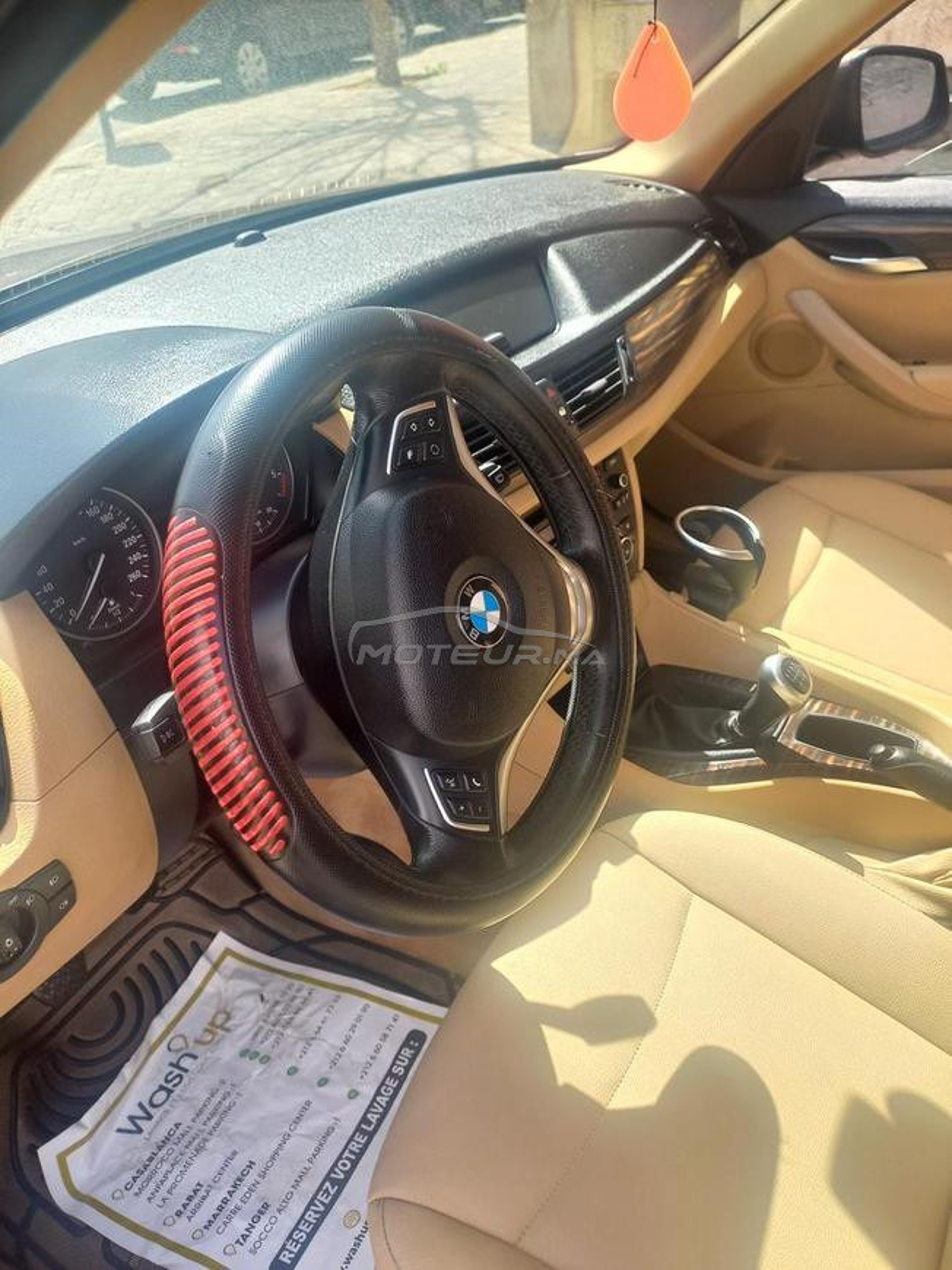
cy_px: 635
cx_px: 476
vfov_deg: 69.4
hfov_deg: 54.9
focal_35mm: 25
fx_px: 916
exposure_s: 1/151
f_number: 1.8
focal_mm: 4.65
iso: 50
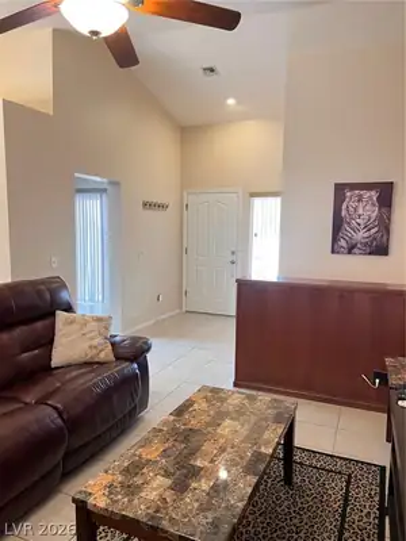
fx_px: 407
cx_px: 203
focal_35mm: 26
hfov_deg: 53.1
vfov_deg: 67.3
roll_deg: -0.4
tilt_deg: -6.3
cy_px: 270
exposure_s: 1/60
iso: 500
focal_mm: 5.1
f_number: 1.6
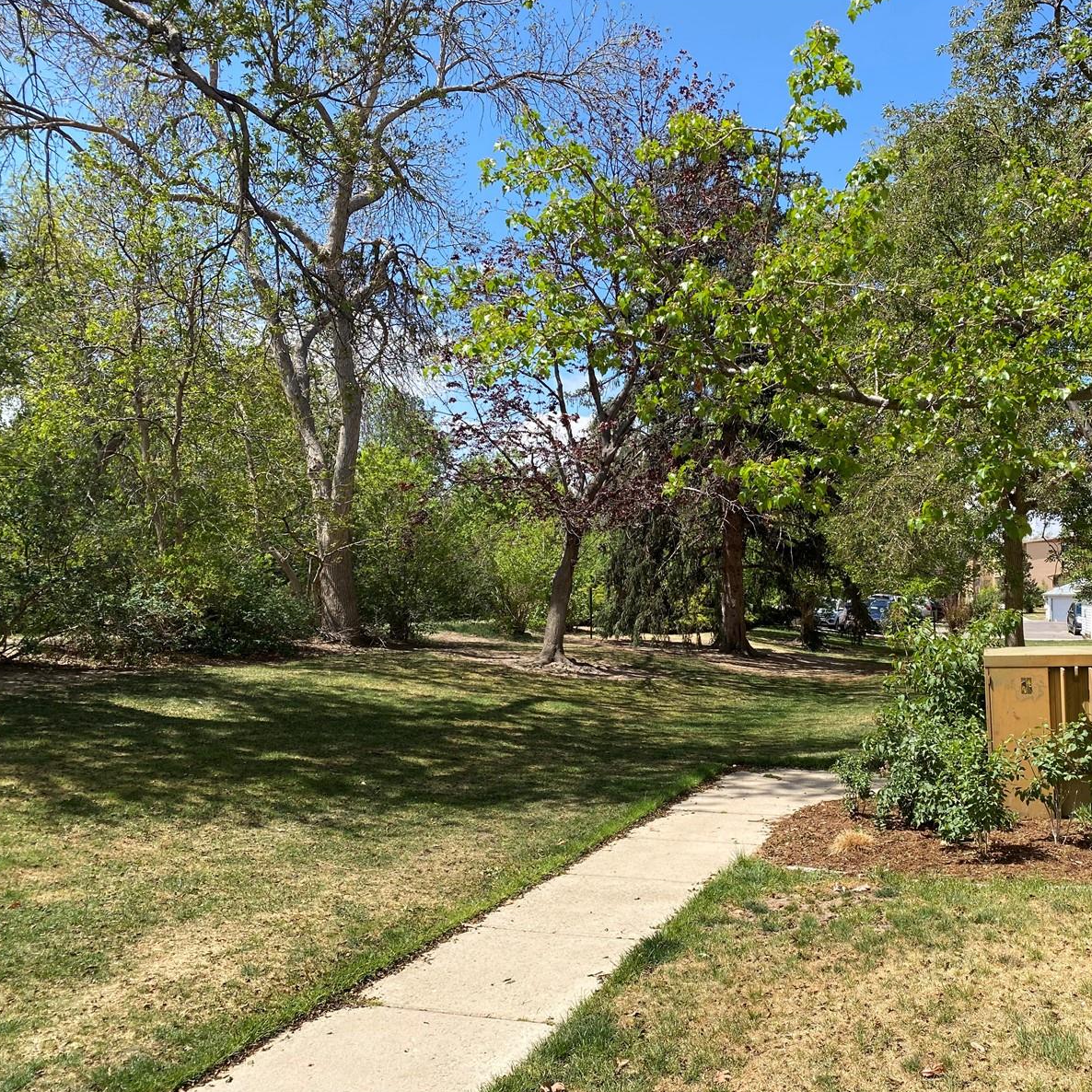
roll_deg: +0.2
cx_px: 698
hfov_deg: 51.8
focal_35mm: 31
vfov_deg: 52.5
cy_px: 543
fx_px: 1106
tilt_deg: +2.6
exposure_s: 1/1678
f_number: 1.8
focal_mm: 4.25
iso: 32
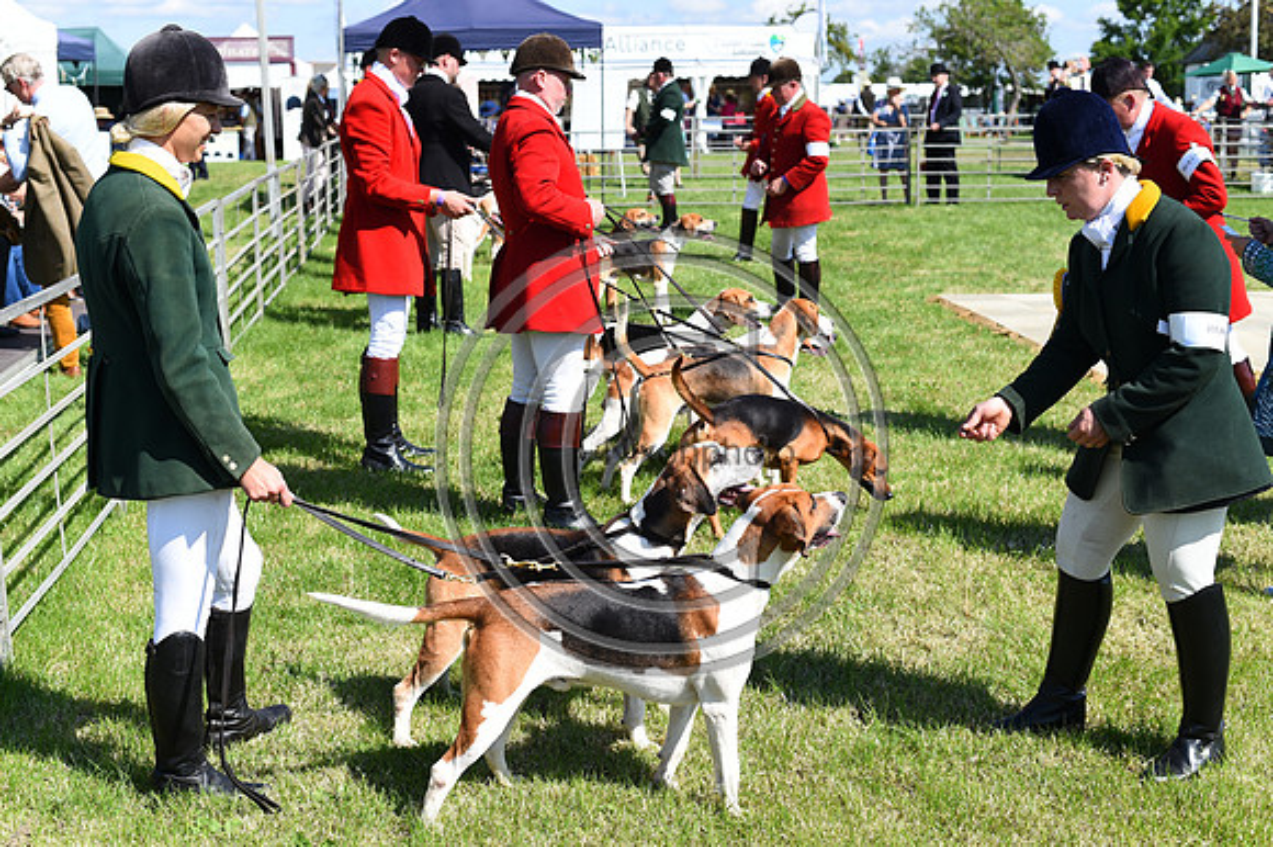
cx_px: 636
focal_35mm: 50
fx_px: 1767
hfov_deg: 39.6
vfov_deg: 27.0
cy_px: 424
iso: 250
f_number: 5.6
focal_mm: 50
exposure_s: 1/1250
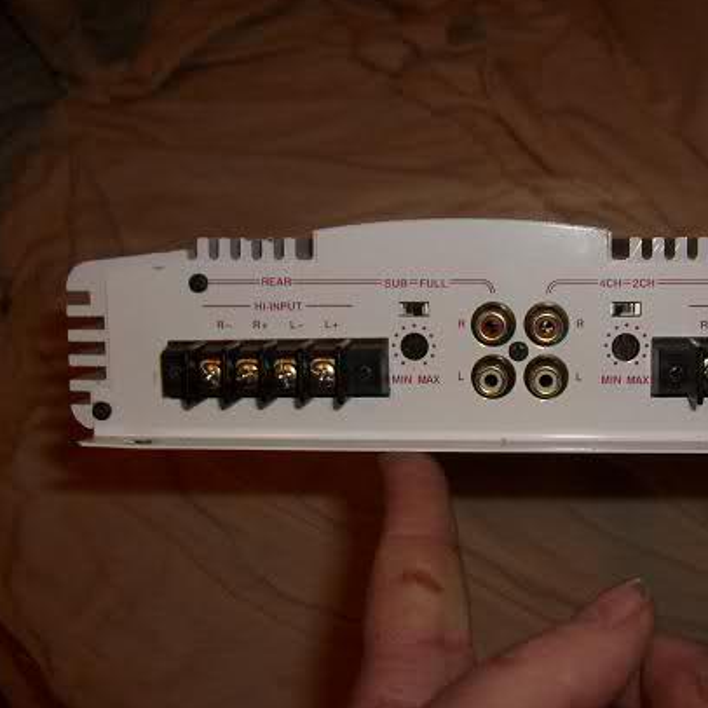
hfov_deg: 38.7
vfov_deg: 39.2
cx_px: 476
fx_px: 995
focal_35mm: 43
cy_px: 357
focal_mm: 5.8
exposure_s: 1/45
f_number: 2.8
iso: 100
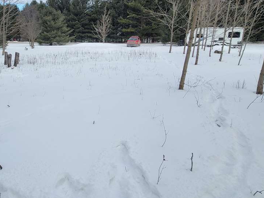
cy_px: 69
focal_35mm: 23
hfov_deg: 70.2
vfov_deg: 57.8
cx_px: 74
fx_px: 175
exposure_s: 1/1588
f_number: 2.2
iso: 64
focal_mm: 2.2
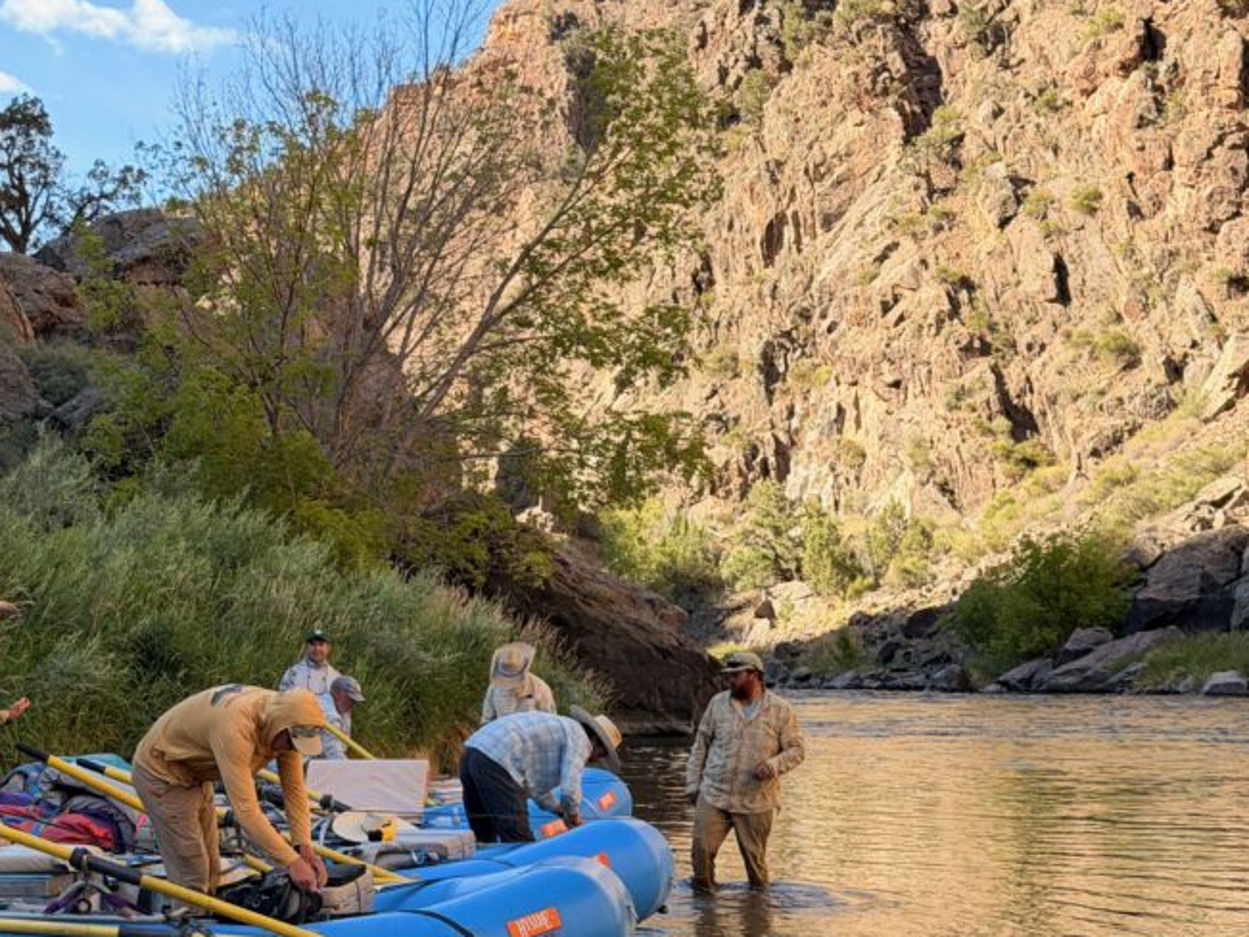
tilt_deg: +0.6
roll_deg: +0.9
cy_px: 606
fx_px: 2742
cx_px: 295
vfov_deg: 19.3
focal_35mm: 76
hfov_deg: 25.3
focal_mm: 6.76
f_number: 1.78
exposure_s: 1/1429
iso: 80
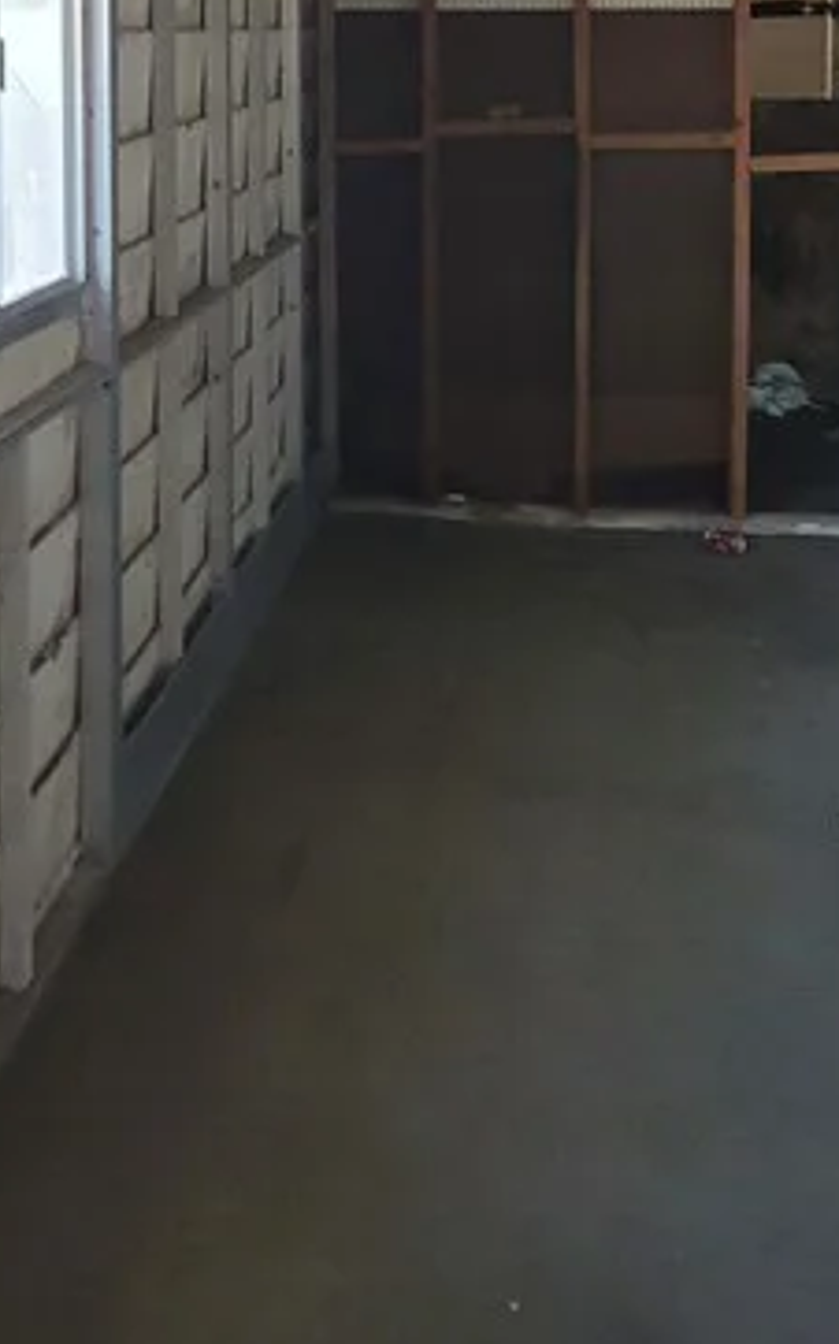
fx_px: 1428
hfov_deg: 32.4
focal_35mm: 39
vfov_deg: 45.7
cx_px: 256
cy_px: 137
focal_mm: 2.2
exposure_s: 1/60
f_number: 2.2
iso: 125
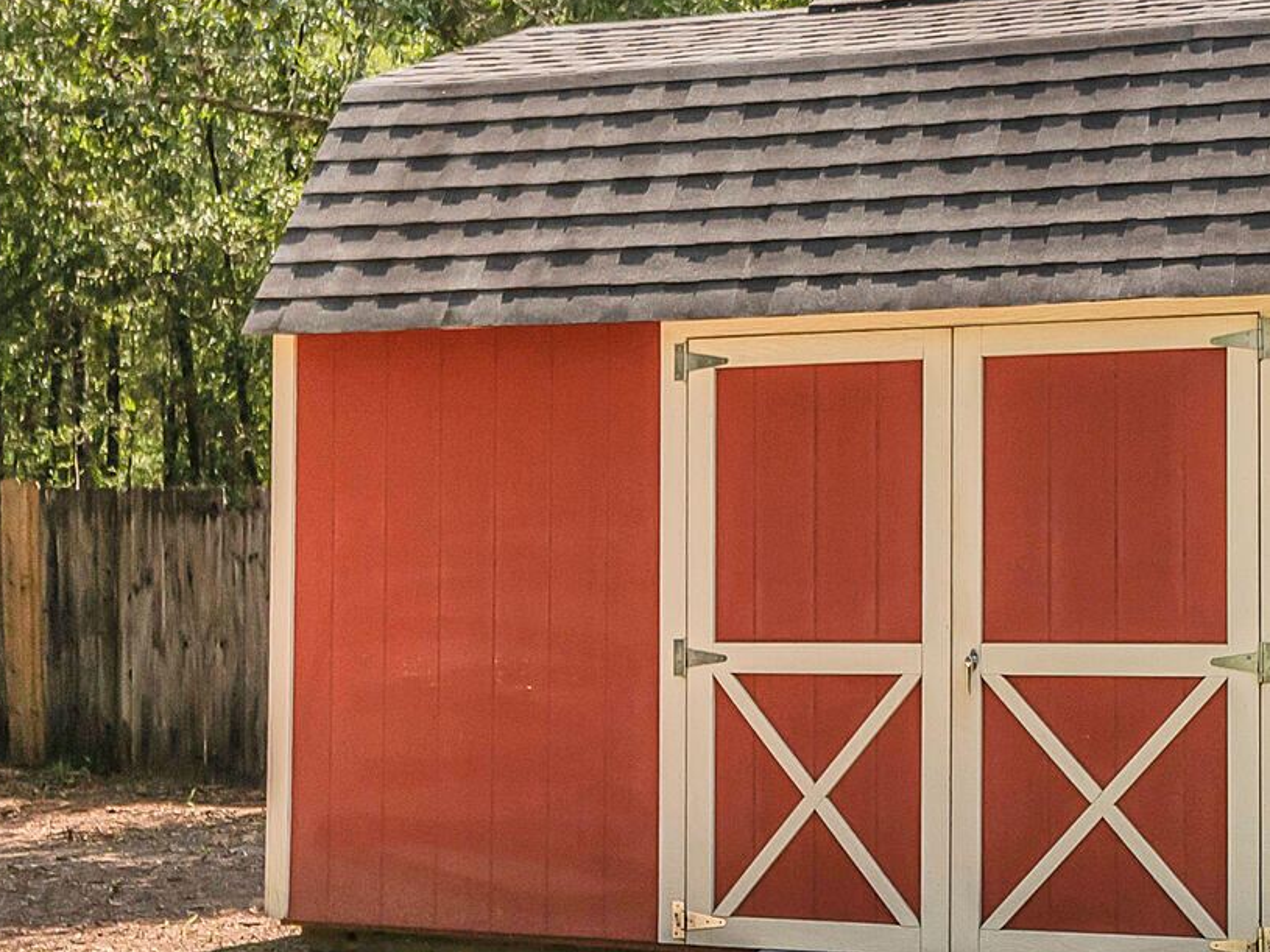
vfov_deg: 25.2
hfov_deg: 32.2
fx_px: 2128
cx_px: 1052
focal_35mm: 58
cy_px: 397
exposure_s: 1/2000
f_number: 5.6
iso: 400
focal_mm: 16
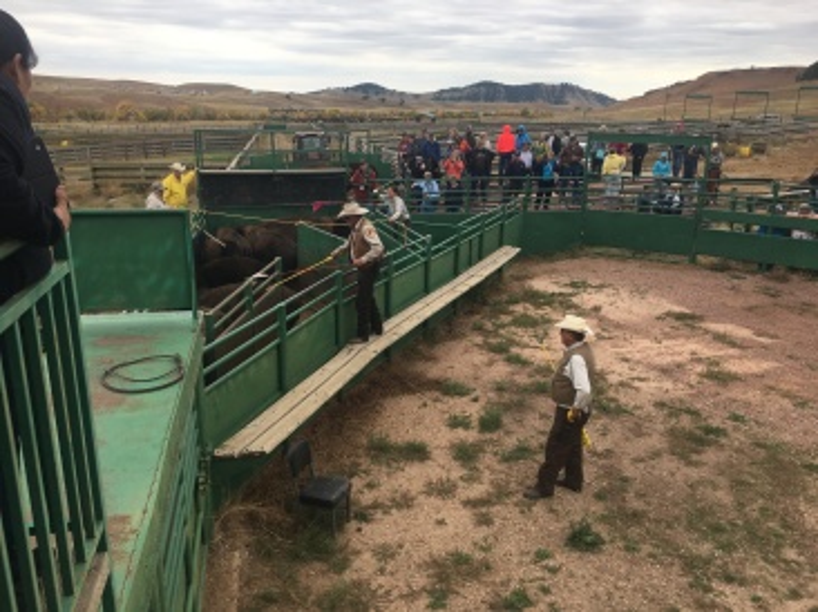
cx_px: 409
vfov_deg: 48.2
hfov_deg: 61.7
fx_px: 685
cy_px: 306
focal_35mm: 29
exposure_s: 1/333
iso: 25
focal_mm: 4.15
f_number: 2.2
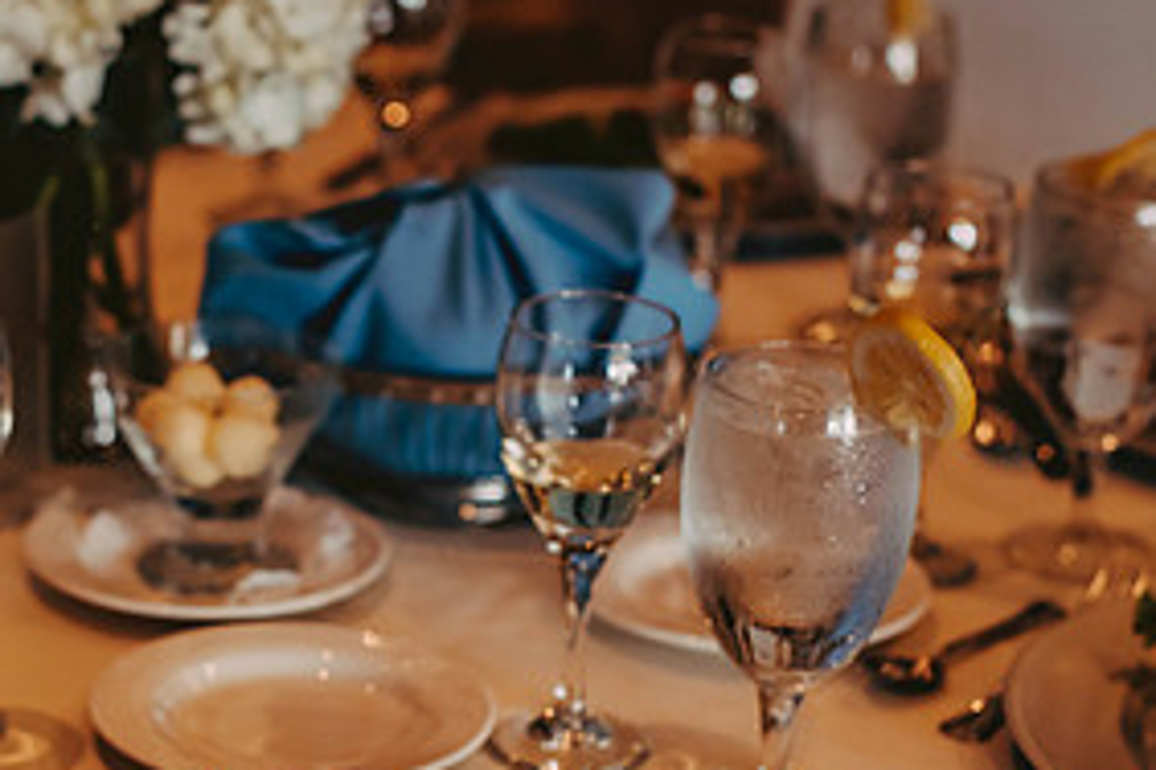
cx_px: 303
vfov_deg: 13.3
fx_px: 3307
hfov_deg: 19.7
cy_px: 510
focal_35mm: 103
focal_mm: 50
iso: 640
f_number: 2.2
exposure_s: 1/320
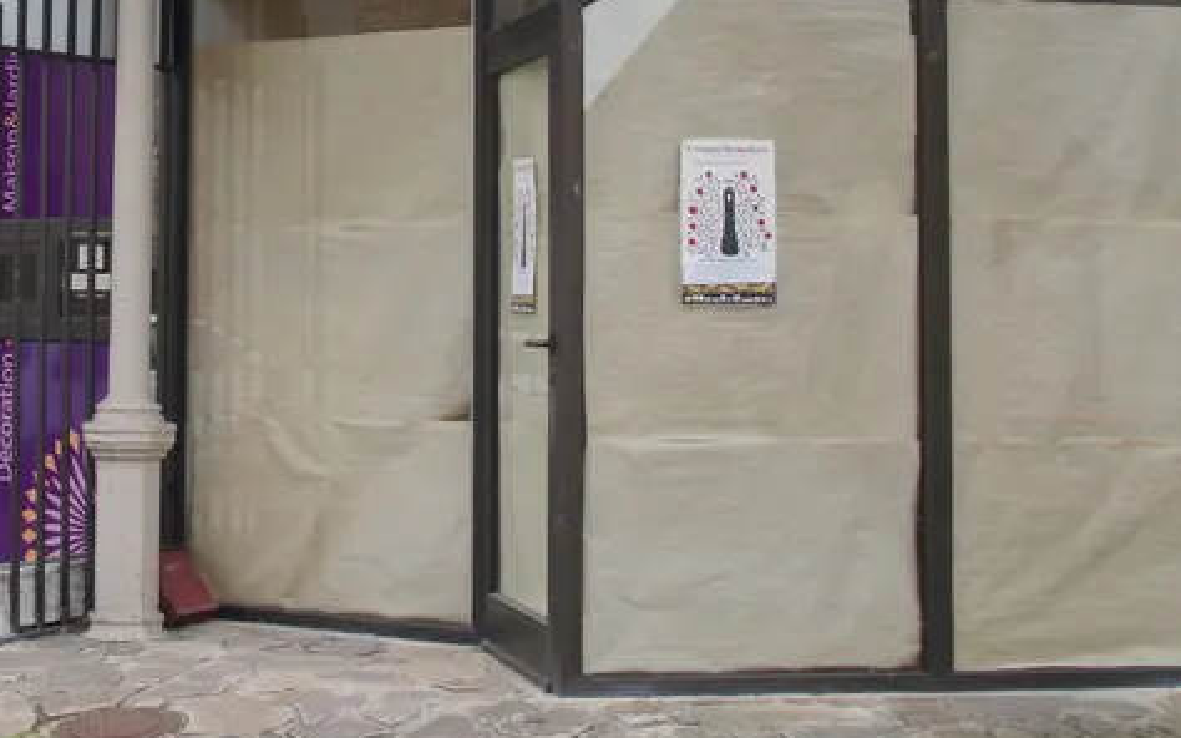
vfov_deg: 15.1
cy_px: -12
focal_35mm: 85
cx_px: 219
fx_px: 2735
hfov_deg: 24.0
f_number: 8
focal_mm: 22
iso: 800
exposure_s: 1/500
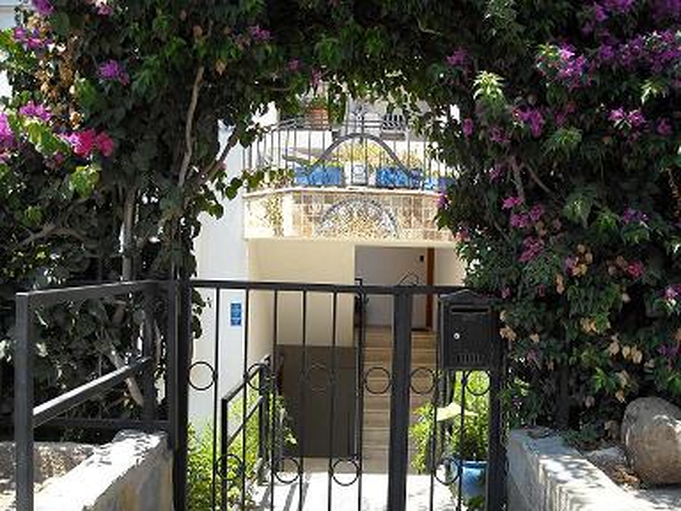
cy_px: 256
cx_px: 340
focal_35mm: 35
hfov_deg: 52.6
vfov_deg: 40.7
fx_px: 689
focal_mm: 5.7
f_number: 2.8
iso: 64
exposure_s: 1/369
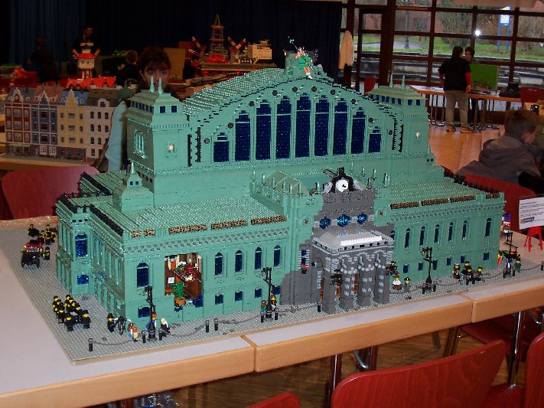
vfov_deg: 31.5
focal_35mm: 46
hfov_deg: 41.2
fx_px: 723
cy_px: 204
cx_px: 272
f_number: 3
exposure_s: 1/60
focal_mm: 7
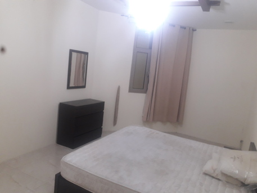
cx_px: 128
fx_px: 201
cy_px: 96
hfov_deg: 65.3
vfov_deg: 51.4
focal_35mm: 27
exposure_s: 1/25
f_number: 1.9
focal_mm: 3.6
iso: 160
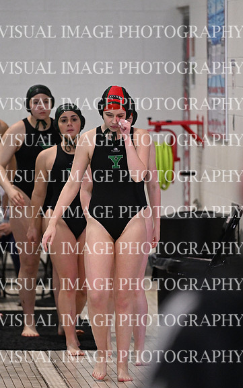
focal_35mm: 307
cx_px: 114
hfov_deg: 4.3
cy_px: 194
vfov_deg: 6.8
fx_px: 3255
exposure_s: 1/1250
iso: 4500
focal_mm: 200
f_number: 2.8
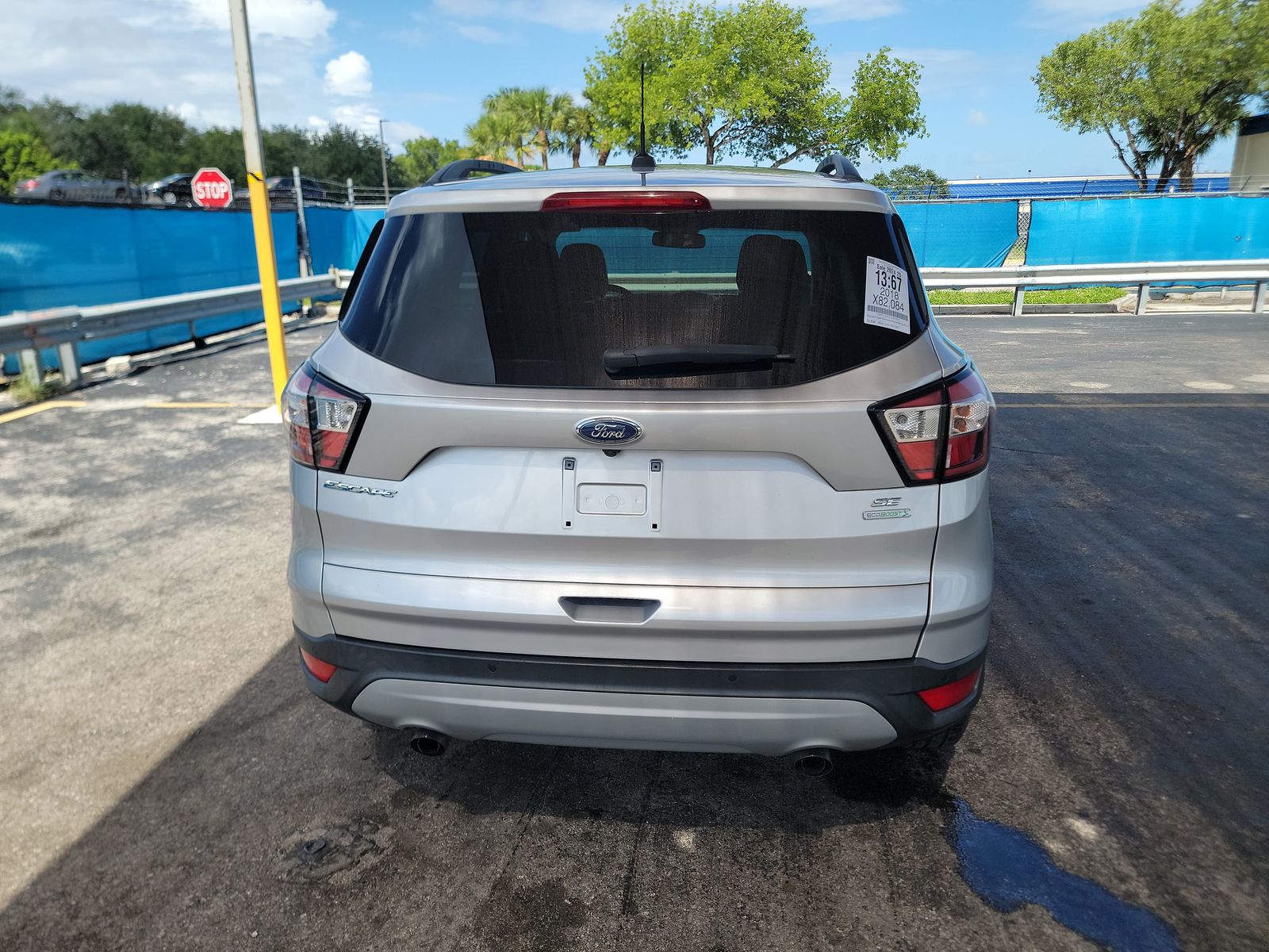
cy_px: 476
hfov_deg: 71.6
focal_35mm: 24
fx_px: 880
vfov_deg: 56.8
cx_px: 634
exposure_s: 1/581
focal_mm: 6.7
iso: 50
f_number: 1.8
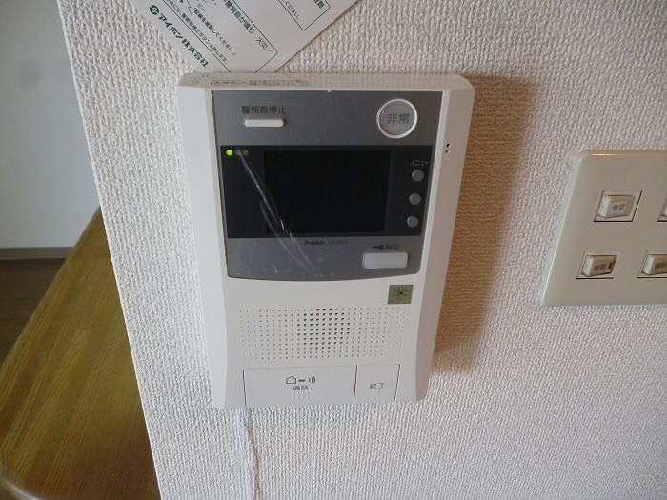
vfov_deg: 49.7
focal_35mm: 28
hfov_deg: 63.4
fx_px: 540
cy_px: 250
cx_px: 334
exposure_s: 1/50
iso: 400
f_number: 3.1
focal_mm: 5
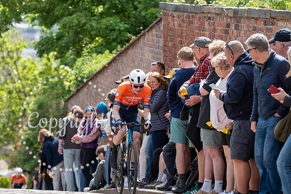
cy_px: 97
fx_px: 1617
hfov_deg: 10.3
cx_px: 146
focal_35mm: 200
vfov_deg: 6.9
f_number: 5
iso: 640
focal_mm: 200
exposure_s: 1/1000
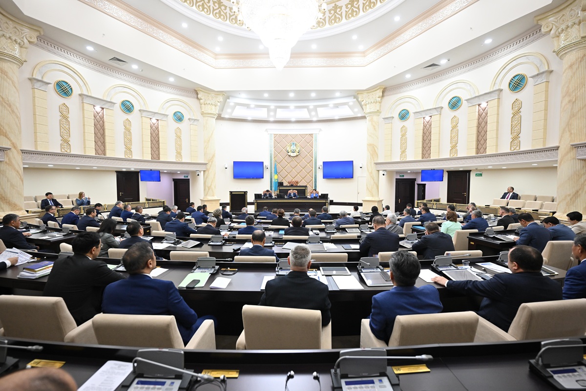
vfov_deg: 77.3
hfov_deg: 100.4
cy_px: 196
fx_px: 244
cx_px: 293
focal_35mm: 15
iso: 1600
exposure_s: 1/200
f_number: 3.2
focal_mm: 15
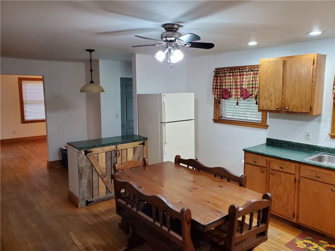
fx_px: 252
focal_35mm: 26
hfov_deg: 67.3
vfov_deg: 53.1
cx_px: 168
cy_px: 126
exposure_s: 1/39
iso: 250
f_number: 2.4
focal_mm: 4.3
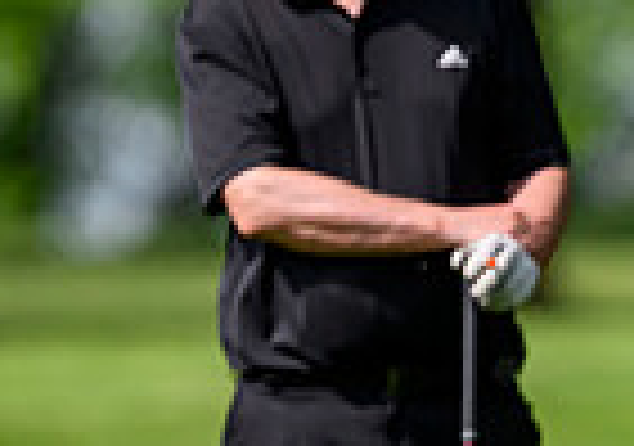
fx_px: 31098
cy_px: 359
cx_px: 1320
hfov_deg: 1.2
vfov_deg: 0.8
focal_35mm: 1737
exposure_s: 1/4000
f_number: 3.5
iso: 500
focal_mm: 400
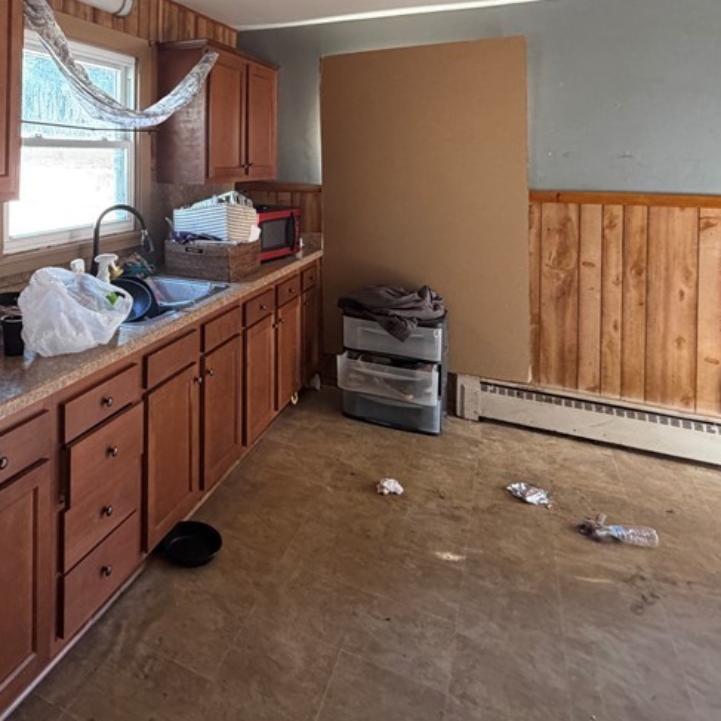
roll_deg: +0.2
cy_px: 157
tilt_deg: -0.1
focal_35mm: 26
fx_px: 613
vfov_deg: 57.0
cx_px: 160
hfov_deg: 57.1
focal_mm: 2.22
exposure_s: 1/73
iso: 320
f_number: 2.2
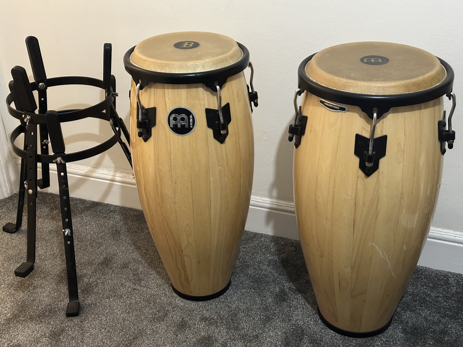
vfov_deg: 30.3
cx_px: 232
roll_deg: +2.1
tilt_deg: -30.1
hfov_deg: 39.7
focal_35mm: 48
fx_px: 642
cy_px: 174
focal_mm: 6.86
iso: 500
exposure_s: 1/35
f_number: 1.78
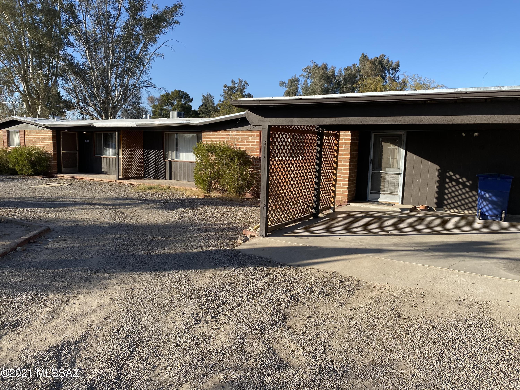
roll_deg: -2.2
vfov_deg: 53.1
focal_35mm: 26
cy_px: 195
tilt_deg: -6.6
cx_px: 260
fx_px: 391
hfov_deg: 67.3
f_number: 1.8
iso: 32
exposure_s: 1/1543
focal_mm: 4.25
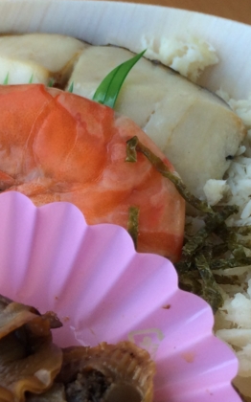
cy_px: 279
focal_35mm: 75
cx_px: -54
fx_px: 822
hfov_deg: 16.6
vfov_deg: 27.3
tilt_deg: -45.6
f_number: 2.2
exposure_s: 1/237
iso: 32
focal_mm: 4.15
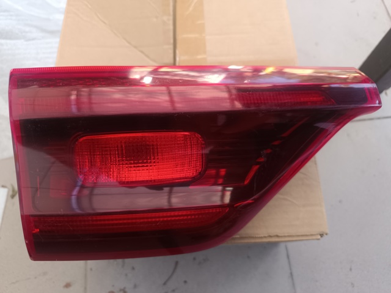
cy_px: 146
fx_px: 271
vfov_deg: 56.8
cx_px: 196
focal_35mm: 24
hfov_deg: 71.6
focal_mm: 6.14
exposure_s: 1/100
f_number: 1.65
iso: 401
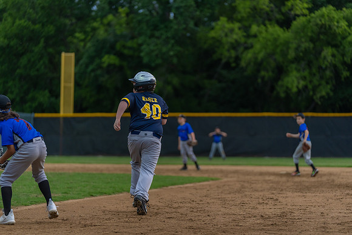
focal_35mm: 130
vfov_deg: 10.6
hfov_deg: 15.8
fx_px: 1271
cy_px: 118
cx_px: 176
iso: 1000
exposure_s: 1/1000
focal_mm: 130
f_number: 2.8
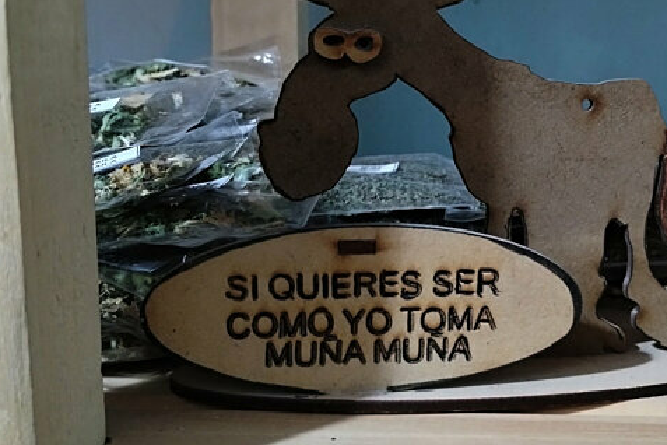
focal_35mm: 44
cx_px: 442
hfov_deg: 43.9
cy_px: 153
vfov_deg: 30.3
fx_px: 815
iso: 2928
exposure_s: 1/20
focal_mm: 4.27
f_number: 1.8
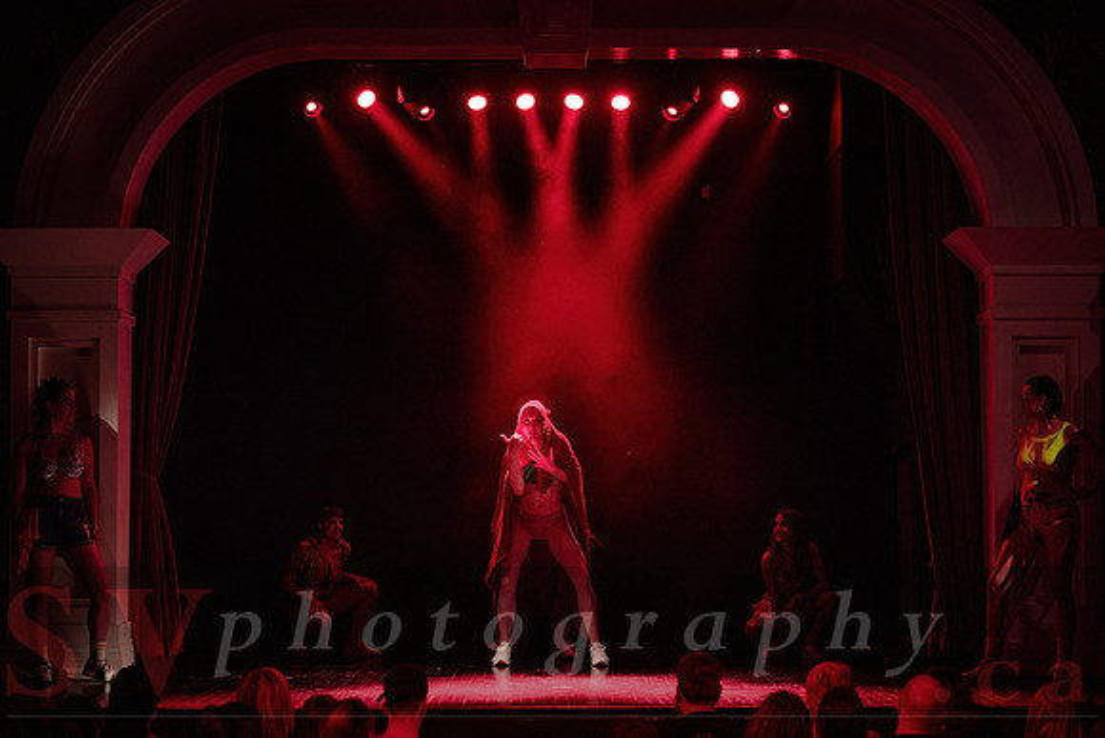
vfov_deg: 15.2
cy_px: 390
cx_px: 590
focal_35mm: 90
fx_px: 2756
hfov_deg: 22.7
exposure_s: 1/160
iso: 1600
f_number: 2.8
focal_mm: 82
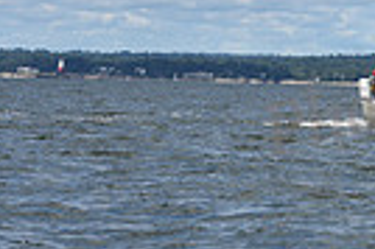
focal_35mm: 303
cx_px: 806
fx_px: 3152
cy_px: -99
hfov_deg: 6.6
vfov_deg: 4.5
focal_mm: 70
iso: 250
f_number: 10
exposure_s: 1/800
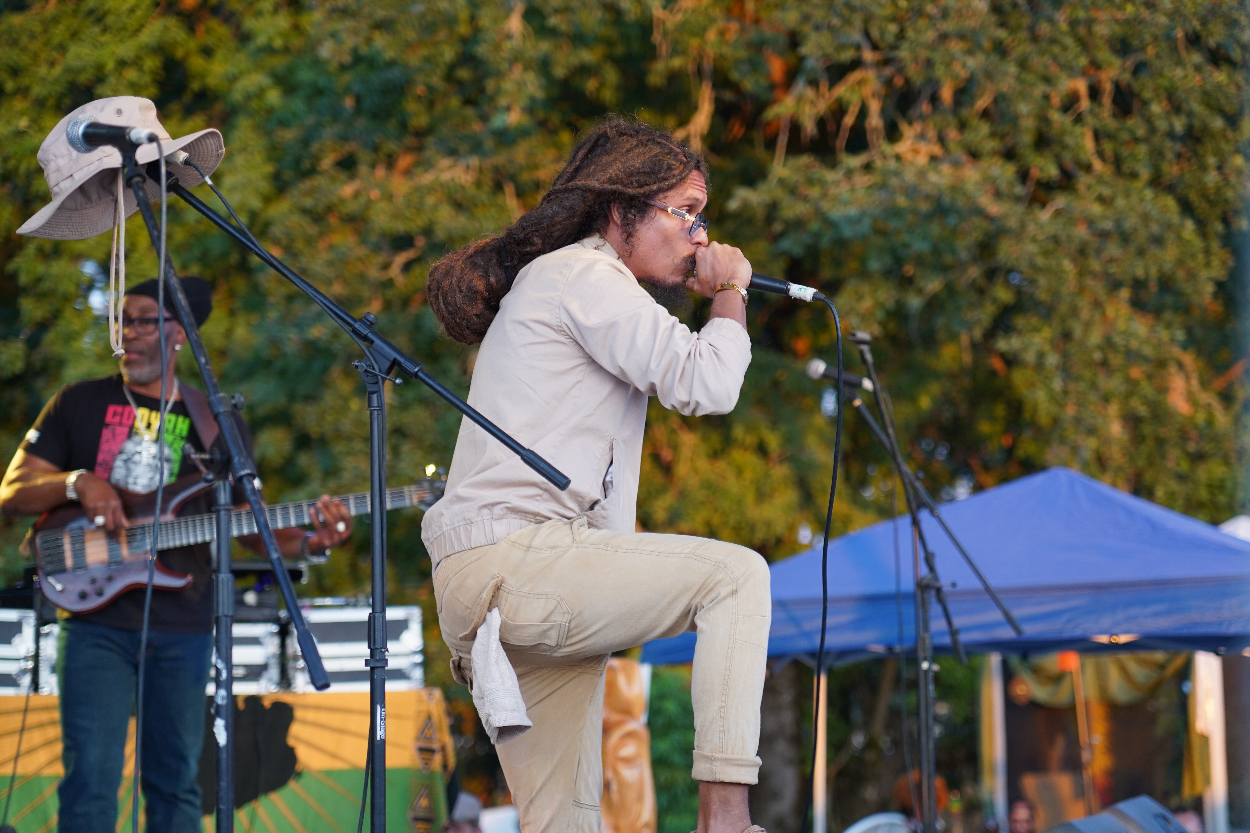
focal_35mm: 105
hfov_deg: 19.5
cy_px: 416
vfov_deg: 13.0
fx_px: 3646
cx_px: 625
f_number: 4
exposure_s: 1/160
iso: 640
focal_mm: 105
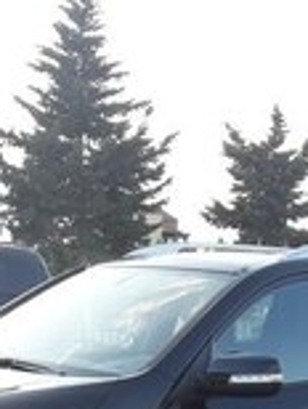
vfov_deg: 20.3
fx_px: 1065
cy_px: 491
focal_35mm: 90
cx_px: 186
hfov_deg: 16.4
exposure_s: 1/166
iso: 40
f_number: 1.9
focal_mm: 3.7
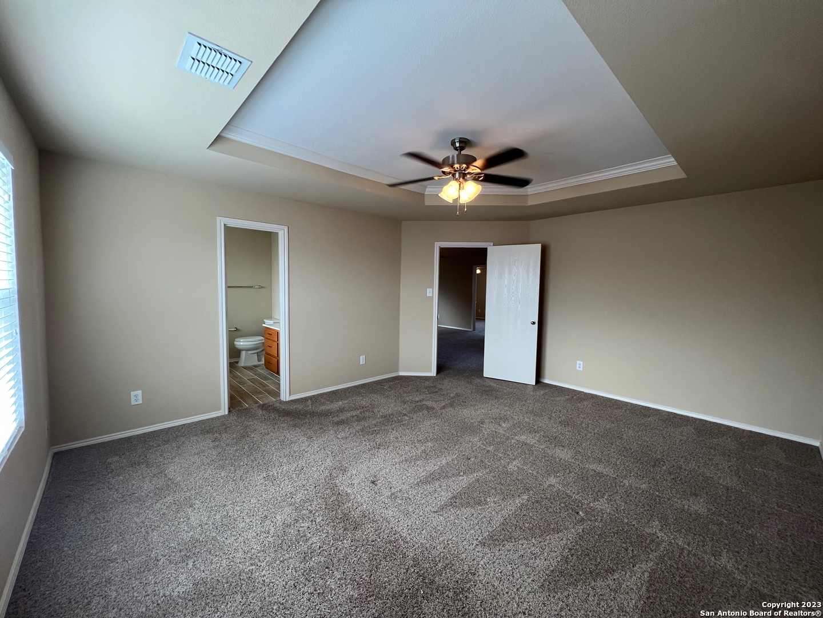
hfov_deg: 106.2
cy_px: 309
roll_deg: -1.2
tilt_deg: -3.6
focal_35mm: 13
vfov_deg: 89.9
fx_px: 309
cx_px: 412
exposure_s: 1/120
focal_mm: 1.57
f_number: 1.8
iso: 125
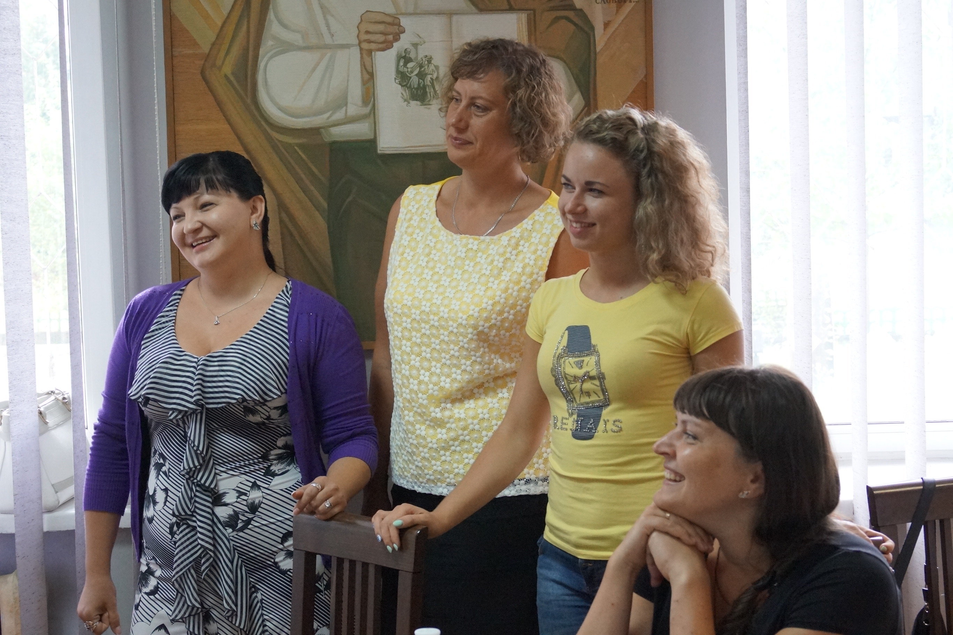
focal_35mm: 75
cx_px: 476
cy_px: 318
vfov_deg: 18.2
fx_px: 1985
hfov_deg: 27.0
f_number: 5.6
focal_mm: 50
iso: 3200
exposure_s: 1/100
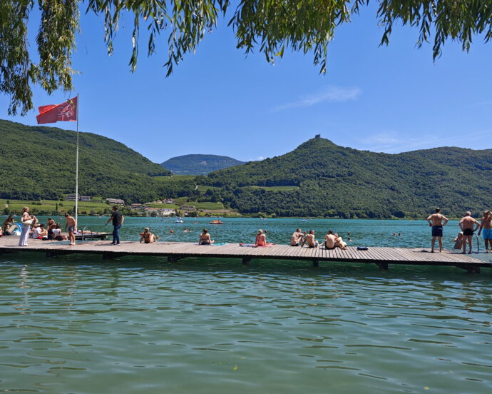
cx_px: 257
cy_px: 200
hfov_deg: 68.1
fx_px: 364
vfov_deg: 56.8
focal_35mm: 25
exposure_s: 1/1226
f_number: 2
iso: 50
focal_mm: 8.72
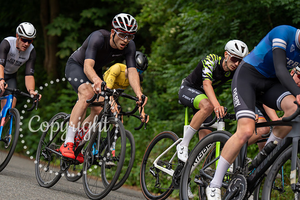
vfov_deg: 10.8
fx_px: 1059
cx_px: 150
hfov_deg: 16.1
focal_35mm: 127
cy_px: 100
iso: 400
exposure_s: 1/800
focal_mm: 127
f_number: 3.5
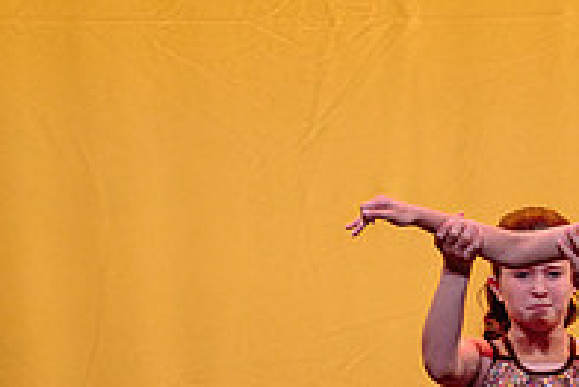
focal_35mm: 672
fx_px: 10816
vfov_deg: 2.0
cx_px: 615
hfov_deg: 3.1
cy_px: 565
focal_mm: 200
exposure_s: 1/500
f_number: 2.8
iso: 1250
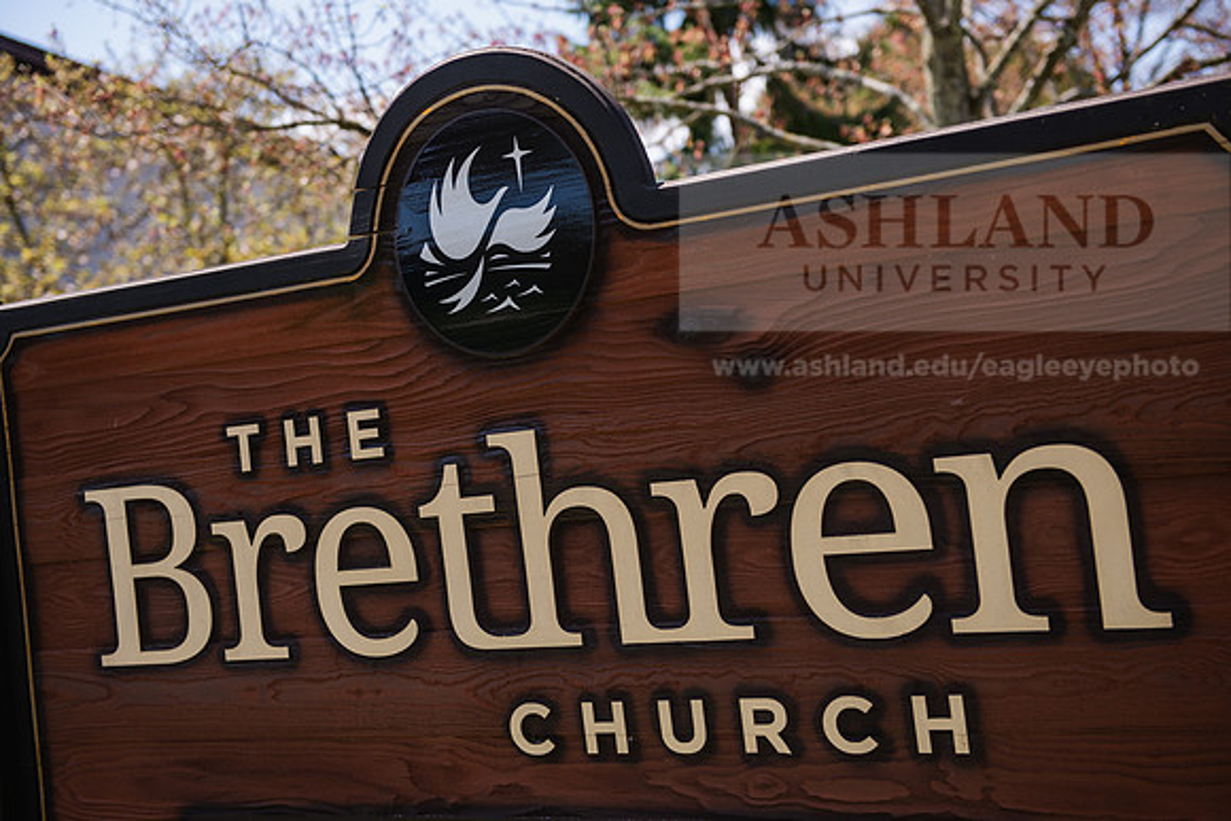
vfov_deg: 26.0
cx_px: 616
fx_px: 1778
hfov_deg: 38.2
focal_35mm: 52
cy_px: 410
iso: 80
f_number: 3.5
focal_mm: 52
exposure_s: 1/320
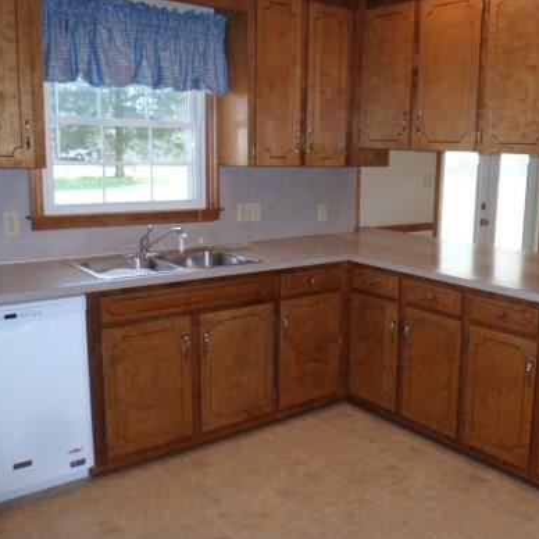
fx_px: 617
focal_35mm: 35
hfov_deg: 46.9
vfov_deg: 47.2
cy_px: 265
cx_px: 325
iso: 250
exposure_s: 1/60
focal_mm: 4.3
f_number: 3.3
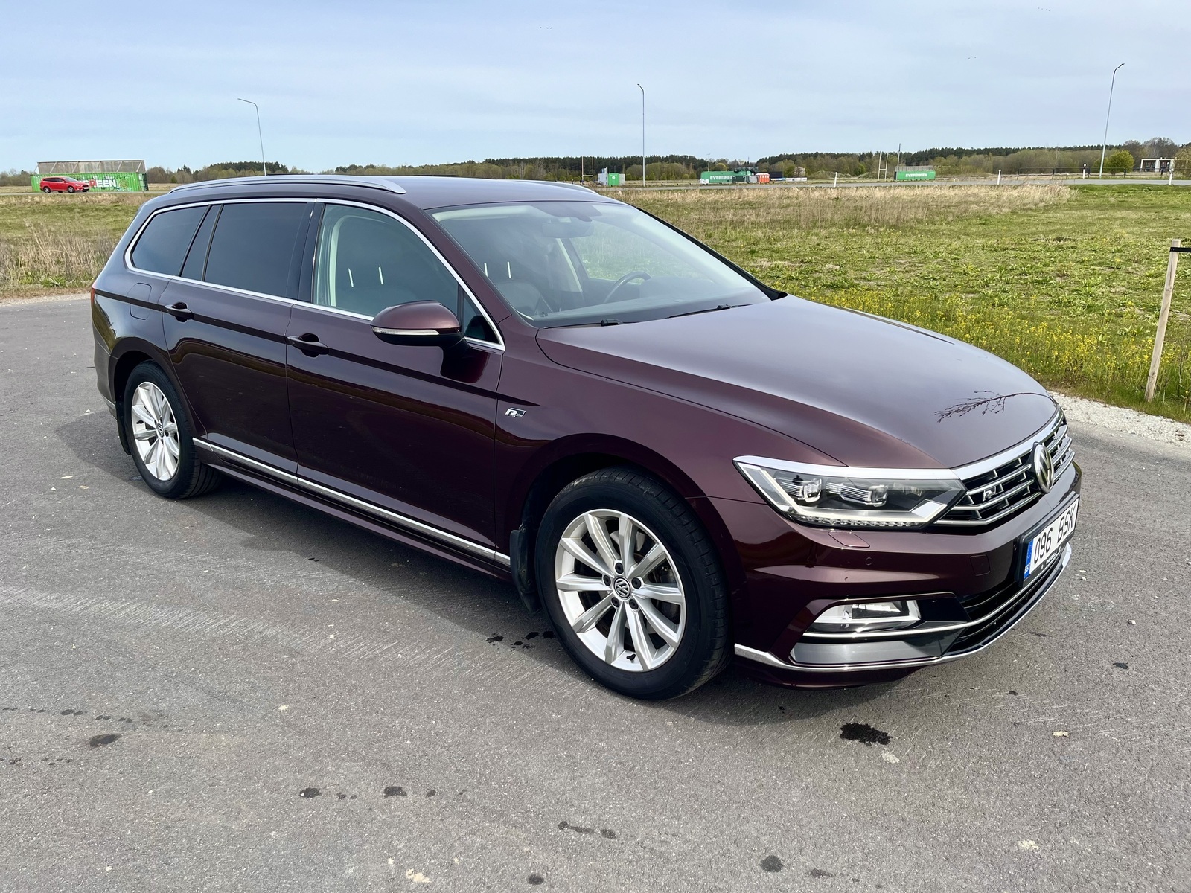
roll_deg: +1.4
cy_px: 446
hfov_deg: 67.3
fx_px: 895
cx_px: 596
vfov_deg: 53.1
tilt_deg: -17.1
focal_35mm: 26
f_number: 1.6
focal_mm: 5.1
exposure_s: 1/1776
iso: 50
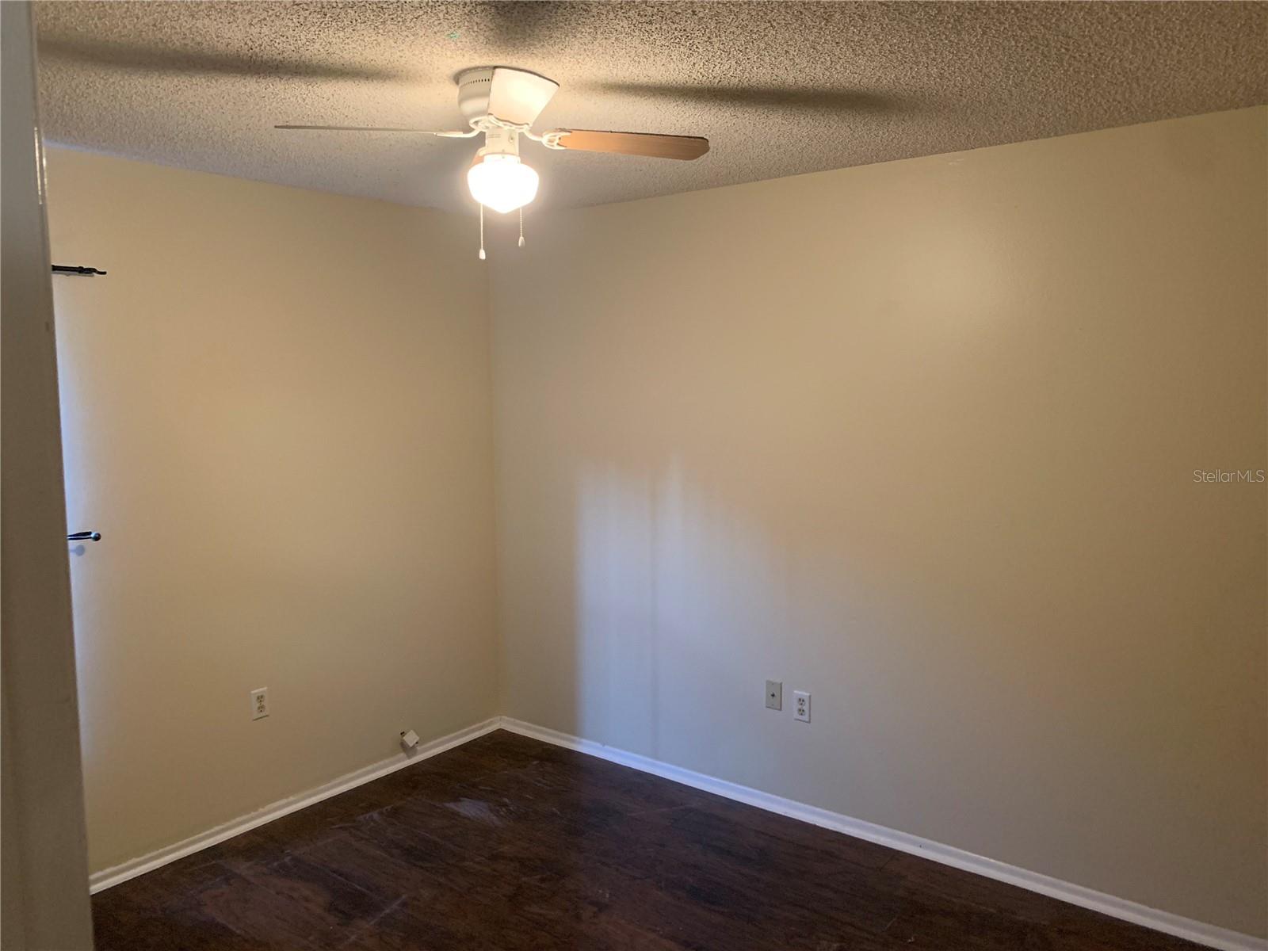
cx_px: 634
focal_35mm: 26
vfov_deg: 53.1
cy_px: 476
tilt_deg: -6.1
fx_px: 952
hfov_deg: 67.3
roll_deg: +0.7
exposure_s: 1/30
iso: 500
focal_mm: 4.25
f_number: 1.8
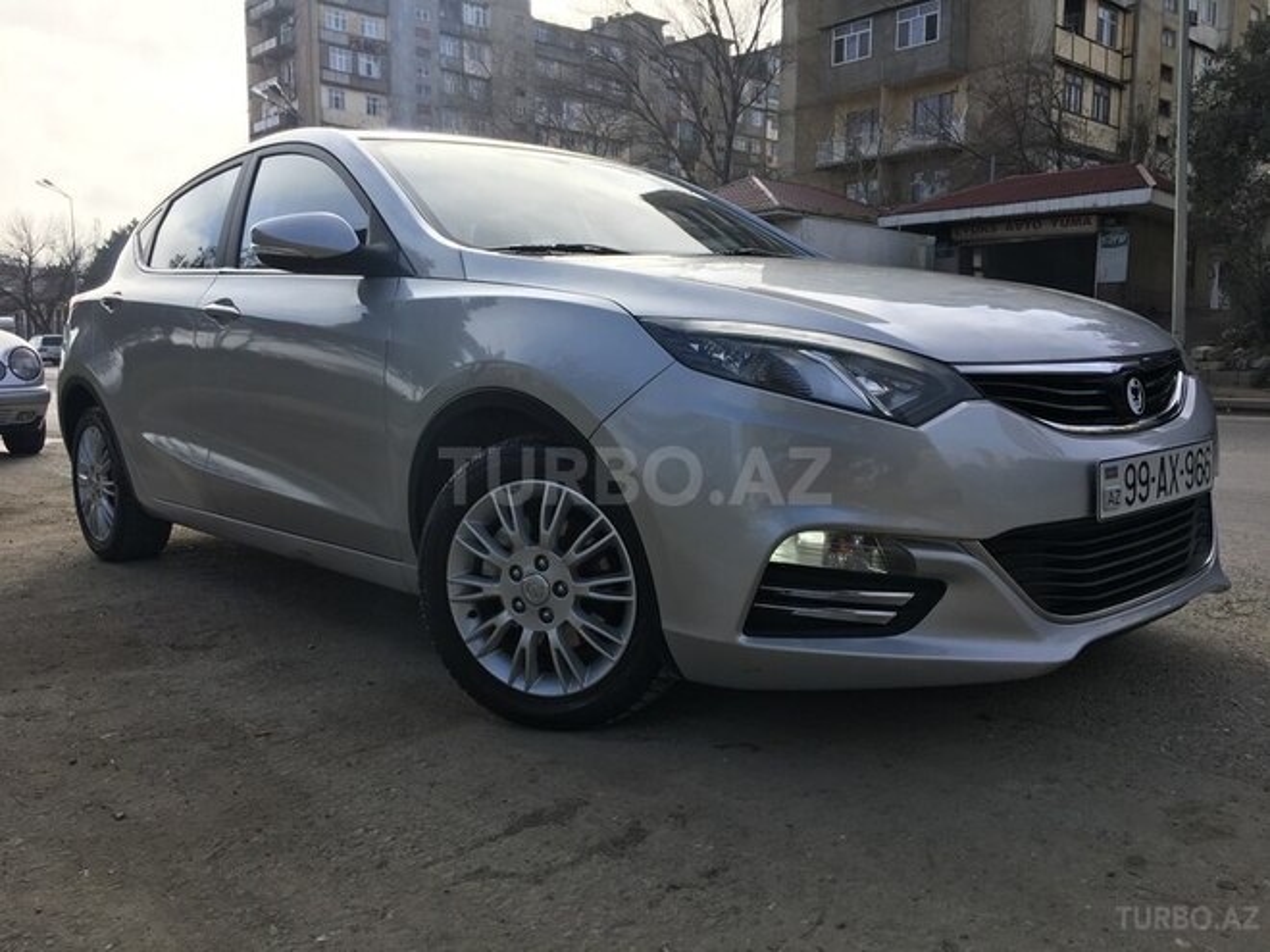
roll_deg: +0.2
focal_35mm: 29
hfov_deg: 61.7
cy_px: 476
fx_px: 1064
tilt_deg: -6.3
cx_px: 635
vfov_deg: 48.2
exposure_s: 1/864
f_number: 2.2
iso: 25
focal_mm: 4.15
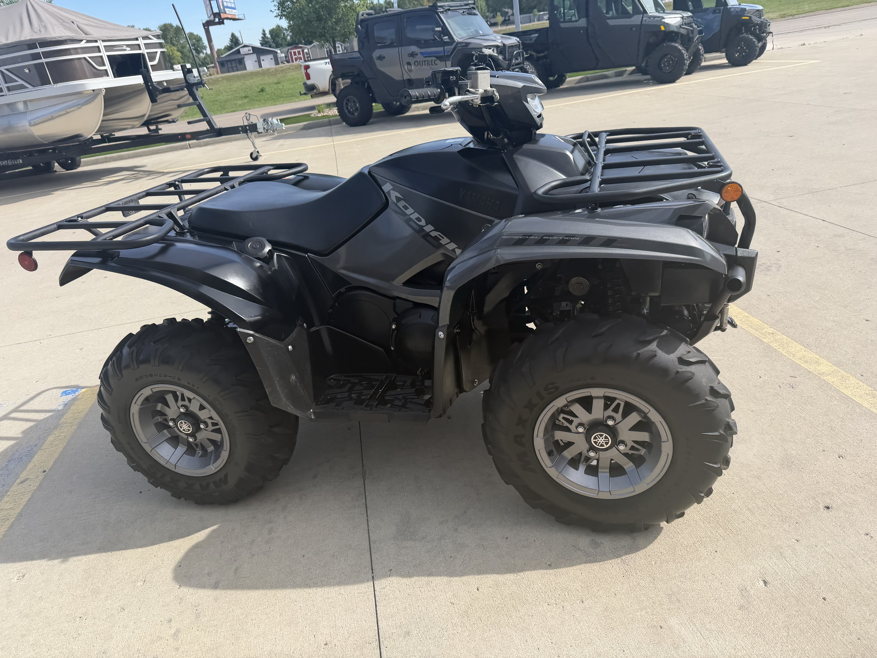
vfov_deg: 56.8
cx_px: 438
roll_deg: +10.0
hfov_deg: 71.6
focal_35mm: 24
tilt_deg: -24.2
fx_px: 608
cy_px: 329
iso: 80
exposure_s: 1/2611
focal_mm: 6.76
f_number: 1.78
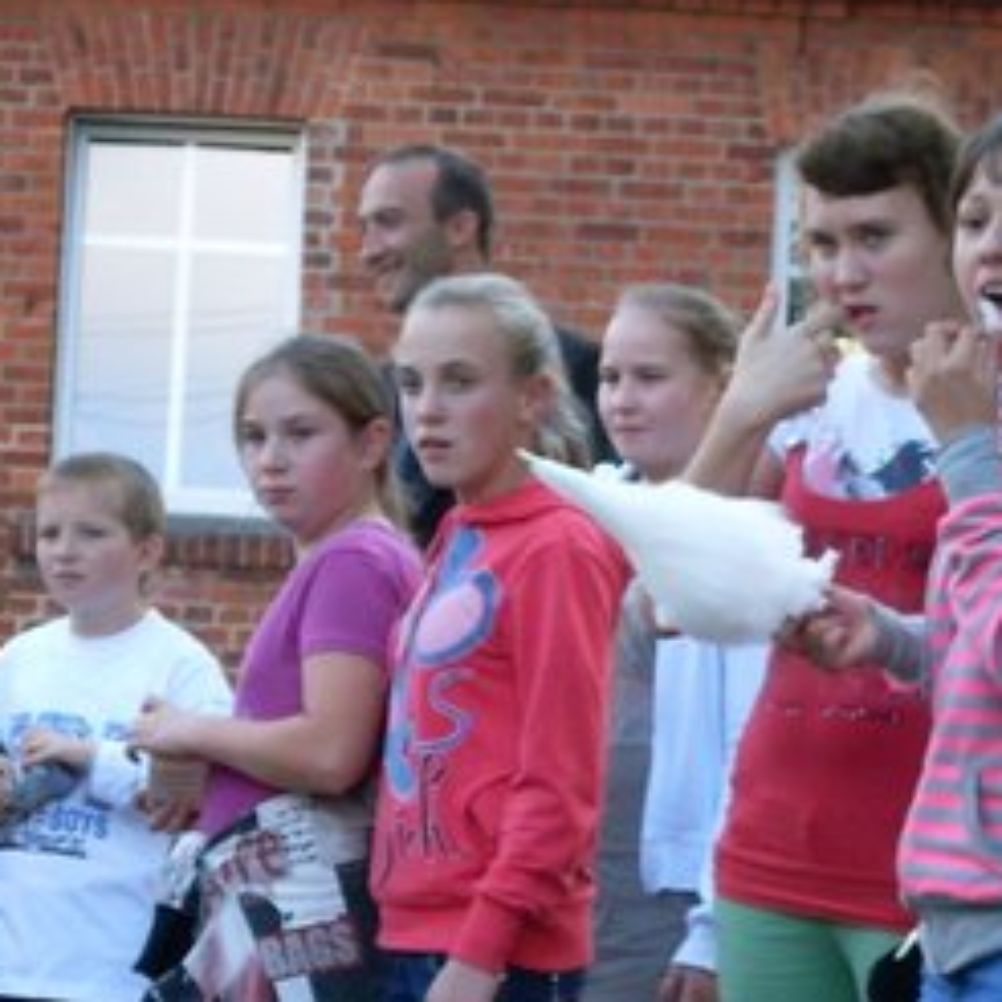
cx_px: 709
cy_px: 715
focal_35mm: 189
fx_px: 6190
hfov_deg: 9.2
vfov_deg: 9.2
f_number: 4
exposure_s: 1/90
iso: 100
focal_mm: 13.5
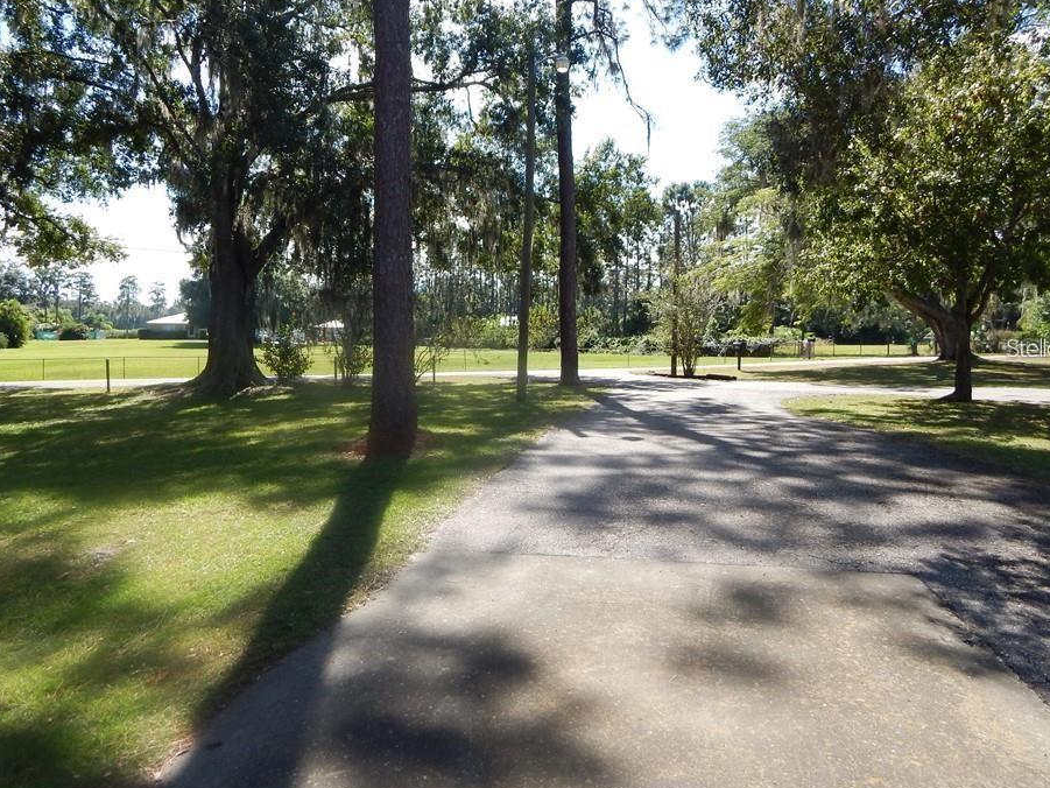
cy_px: 347
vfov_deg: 54.8
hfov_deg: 69.4
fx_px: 758
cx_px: 520
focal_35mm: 25
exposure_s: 1/640
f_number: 3
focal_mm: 4
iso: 125
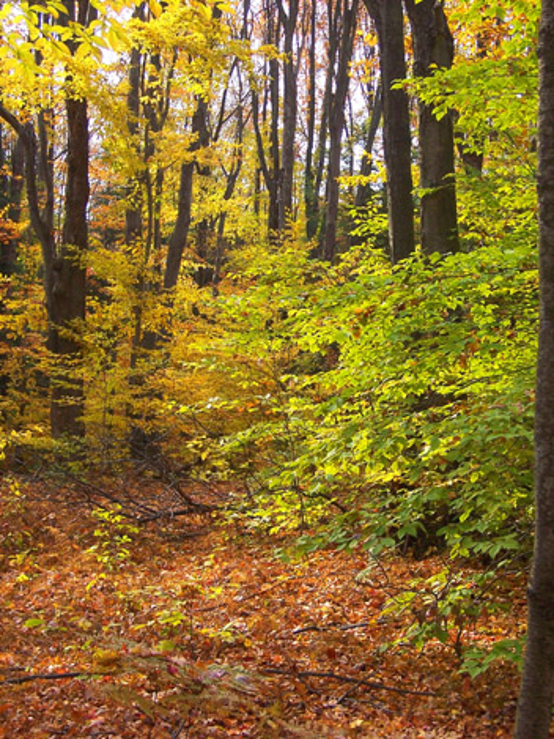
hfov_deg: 20.2
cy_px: 370
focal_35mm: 73
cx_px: 277
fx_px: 1557
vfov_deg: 26.7
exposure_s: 1/125
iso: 80
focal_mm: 12.1
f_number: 4.8
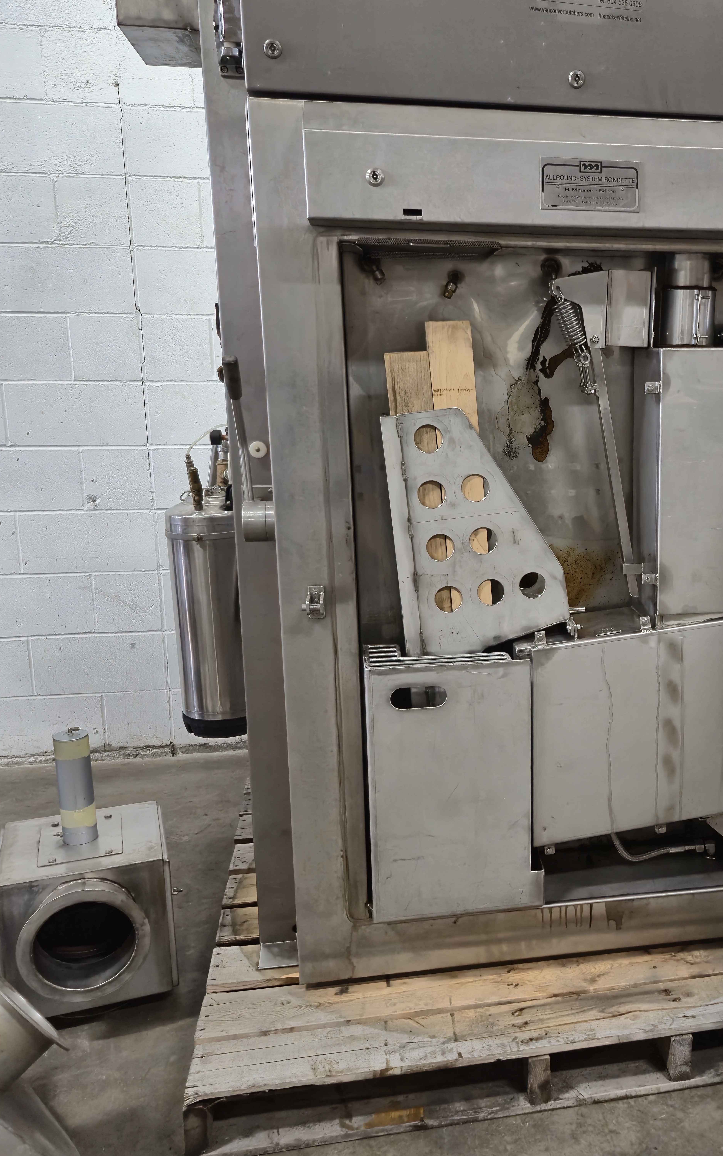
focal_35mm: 33
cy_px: 581
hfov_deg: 36.7
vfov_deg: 58.1
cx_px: 600
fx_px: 1040
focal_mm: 5.4
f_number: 1.8
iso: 200
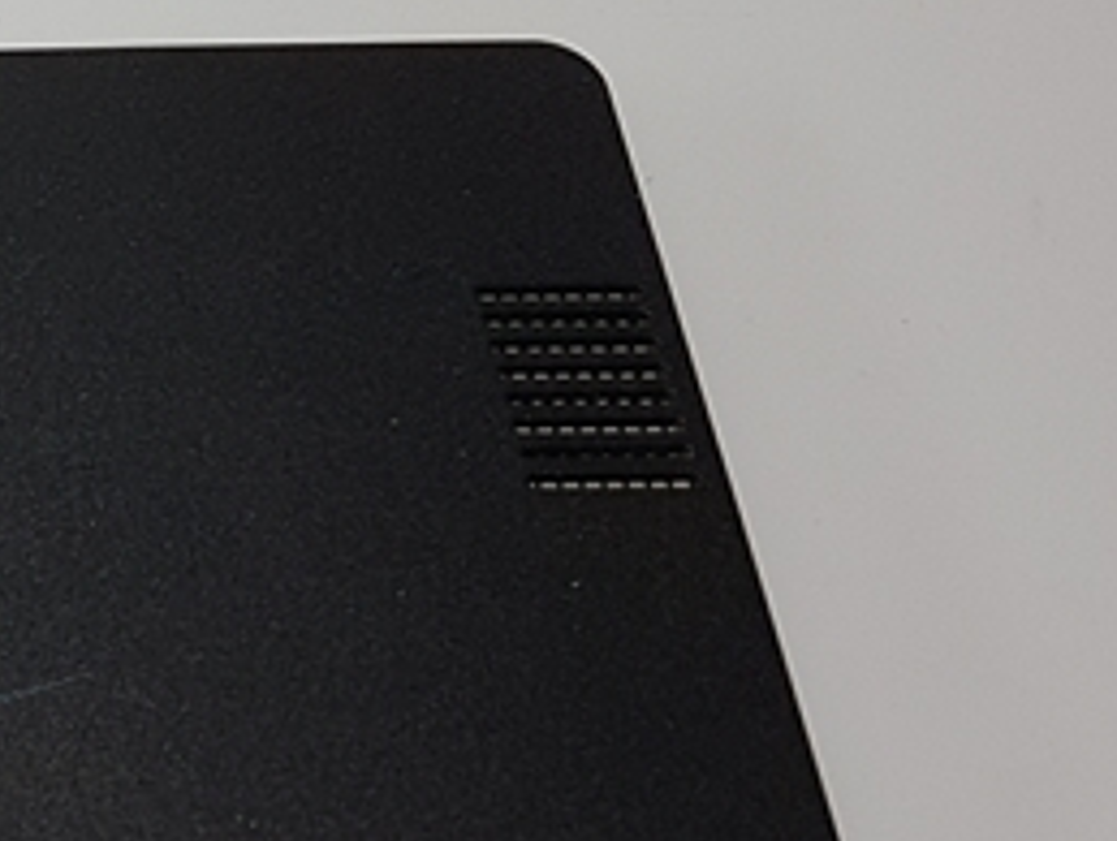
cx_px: -781
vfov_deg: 14.7
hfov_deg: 16.7
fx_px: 3264
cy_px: 306
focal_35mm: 101
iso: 40
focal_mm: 4.2
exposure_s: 1/101
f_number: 1.7
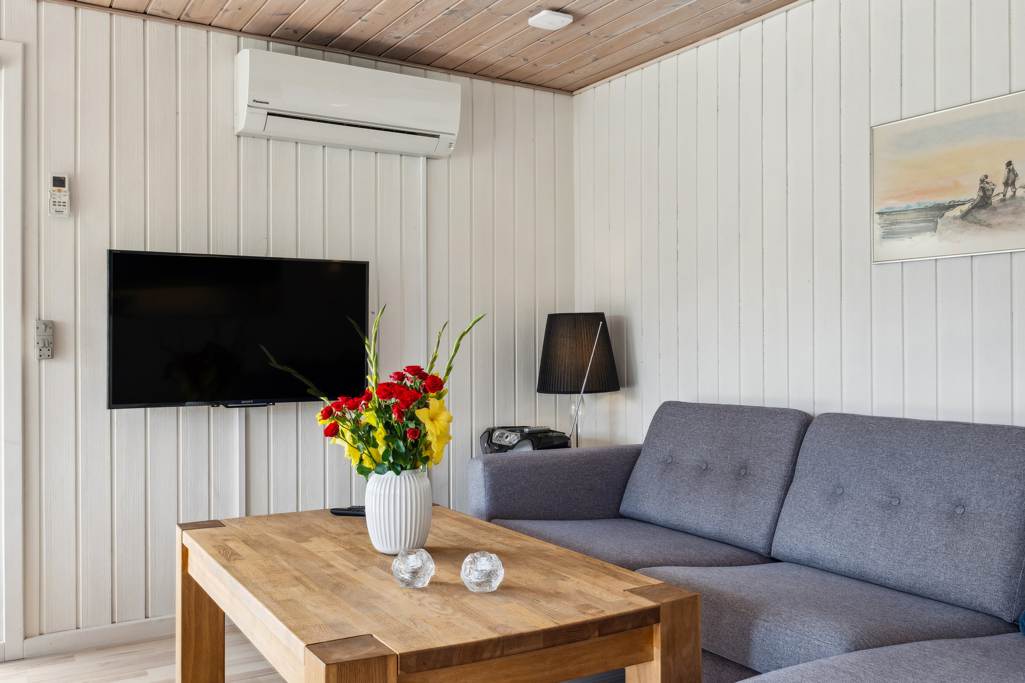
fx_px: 854
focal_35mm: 30
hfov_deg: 61.9
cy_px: 342
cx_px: 512
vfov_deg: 43.6
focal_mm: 20
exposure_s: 1/13
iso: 200
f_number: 8
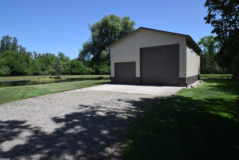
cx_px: 120
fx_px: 140
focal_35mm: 21
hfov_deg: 81.2
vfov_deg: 59.6
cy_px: 80
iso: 200
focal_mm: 14
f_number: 9
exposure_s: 1/320
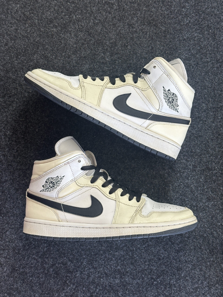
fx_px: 412
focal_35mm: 48
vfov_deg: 39.7
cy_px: 148
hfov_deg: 30.3
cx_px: 112
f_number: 1.78
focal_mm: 6.86
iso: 100
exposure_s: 1/50
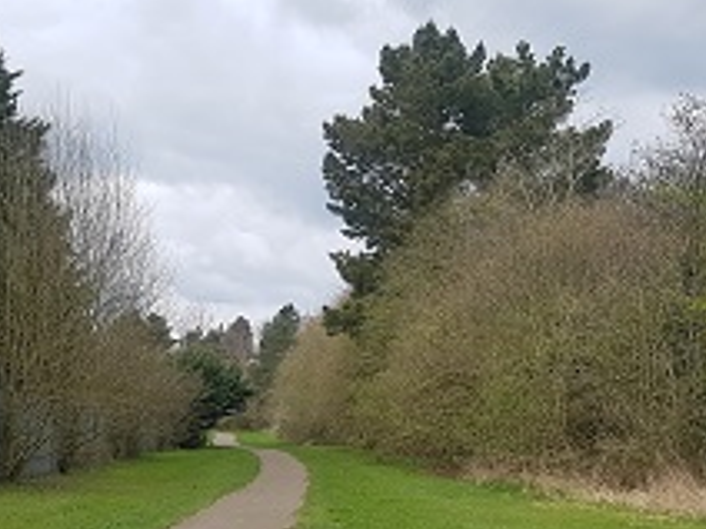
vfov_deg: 28.6
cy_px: 469
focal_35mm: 49
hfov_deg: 38.9
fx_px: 999
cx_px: 323
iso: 50
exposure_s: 1/862
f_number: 1.7
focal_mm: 4.2
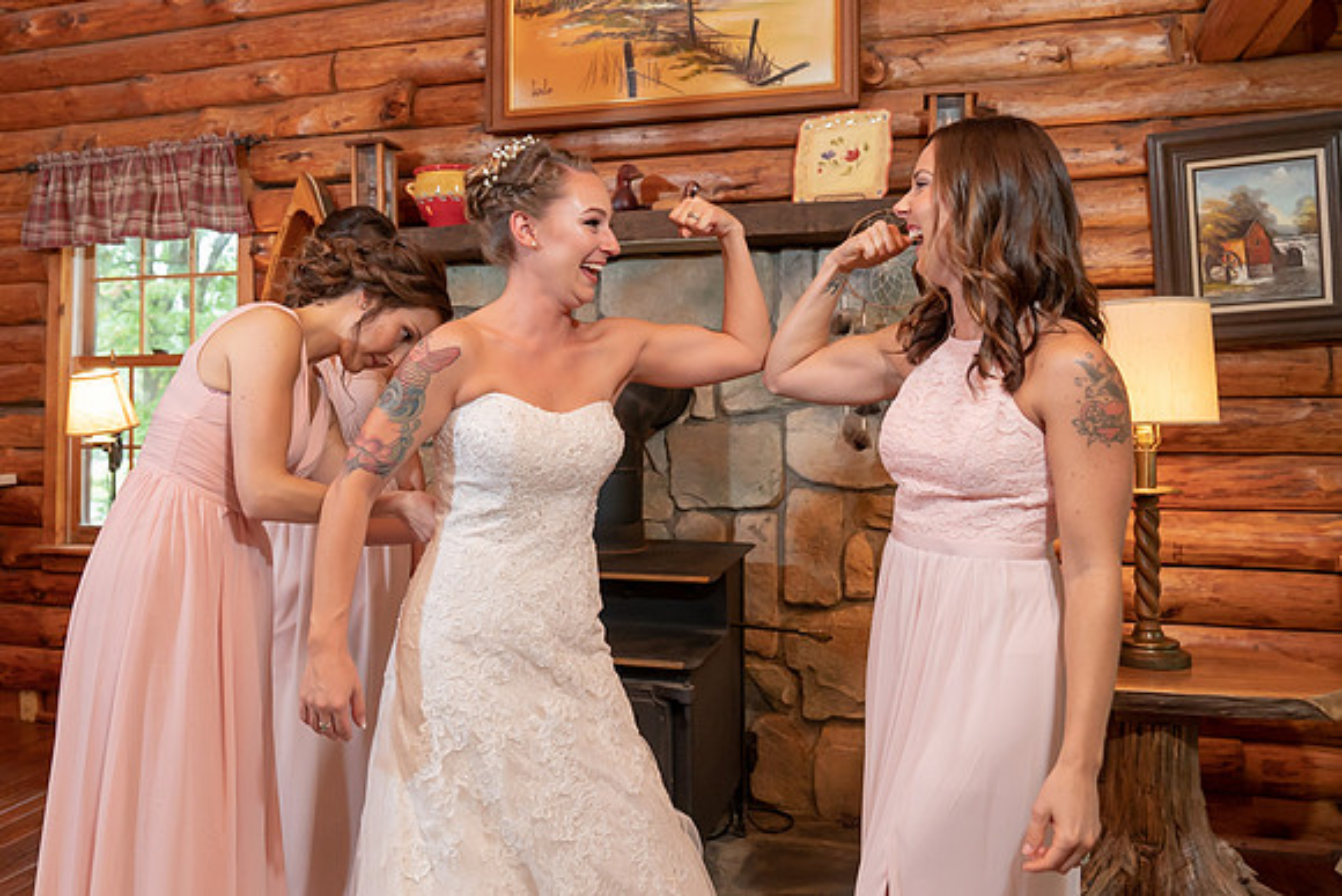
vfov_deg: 43.8
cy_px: 393
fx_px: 1112
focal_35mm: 30
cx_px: 607
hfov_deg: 62.1
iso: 2000
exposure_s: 1/200
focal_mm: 26
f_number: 4
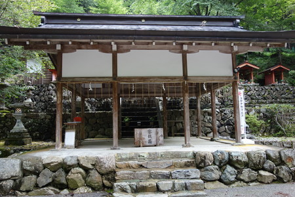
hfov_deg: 65.5
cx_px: 148
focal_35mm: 28
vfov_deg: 46.4
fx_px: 229
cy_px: 98
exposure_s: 1/100
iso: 125
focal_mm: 10.4
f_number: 2.2
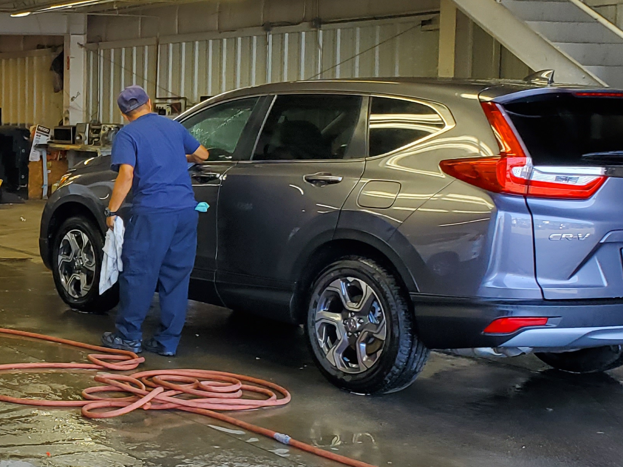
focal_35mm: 65
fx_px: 1170
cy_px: 190
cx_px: -77
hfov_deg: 27.1
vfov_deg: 22.6
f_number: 2.4
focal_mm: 4.3
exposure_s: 1/120
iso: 80
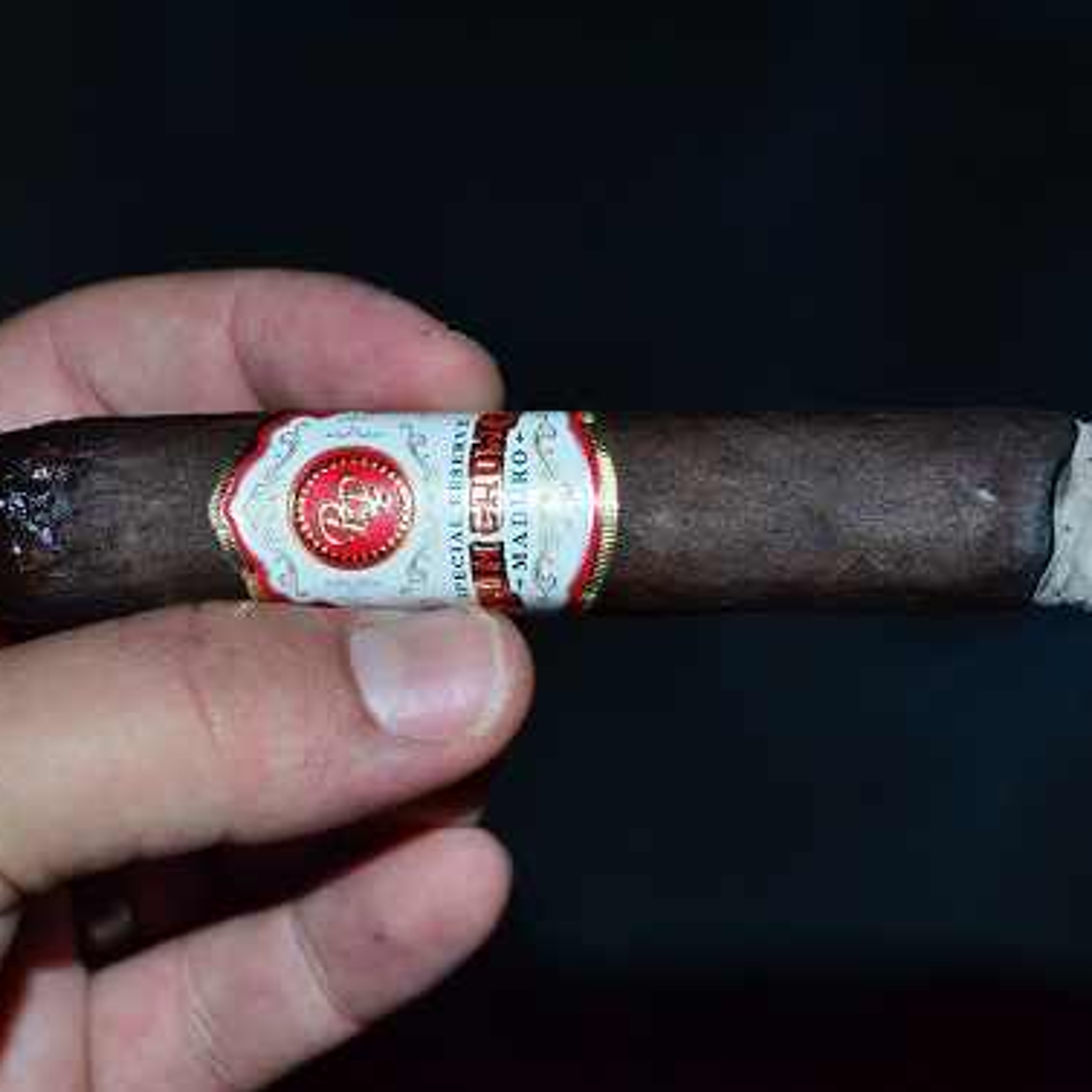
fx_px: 3806
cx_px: 673
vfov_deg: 16.3
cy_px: 545
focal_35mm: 107
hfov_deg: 16.3
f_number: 5.6
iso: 1800
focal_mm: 55
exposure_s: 1/60
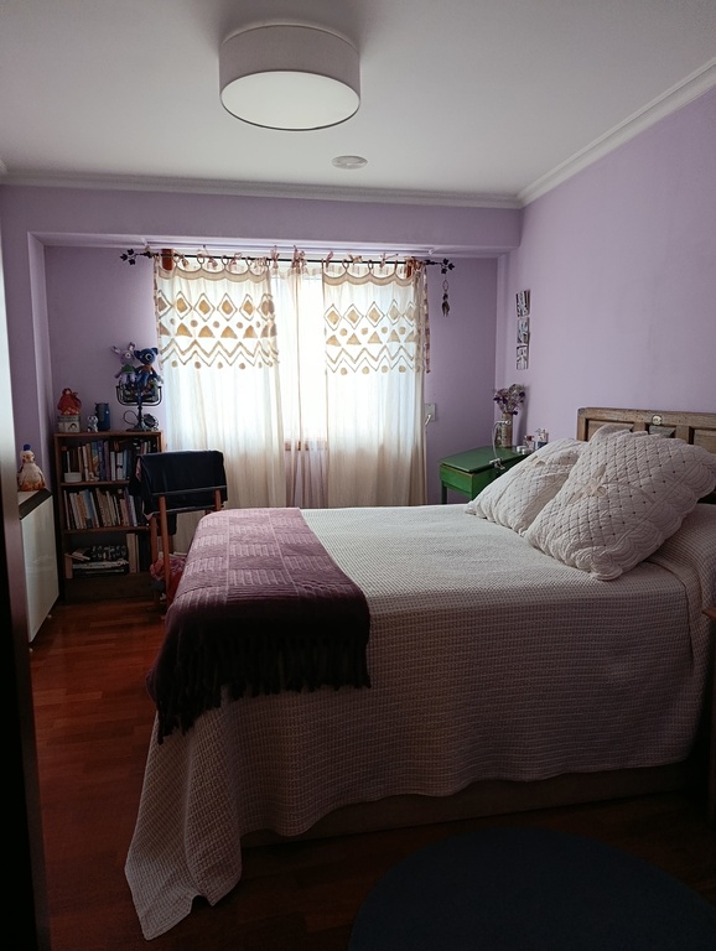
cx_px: 358
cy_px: 476
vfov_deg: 73.9
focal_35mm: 23
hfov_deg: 59.0
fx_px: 633
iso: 856
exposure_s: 1/50
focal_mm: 6.11
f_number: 1.65
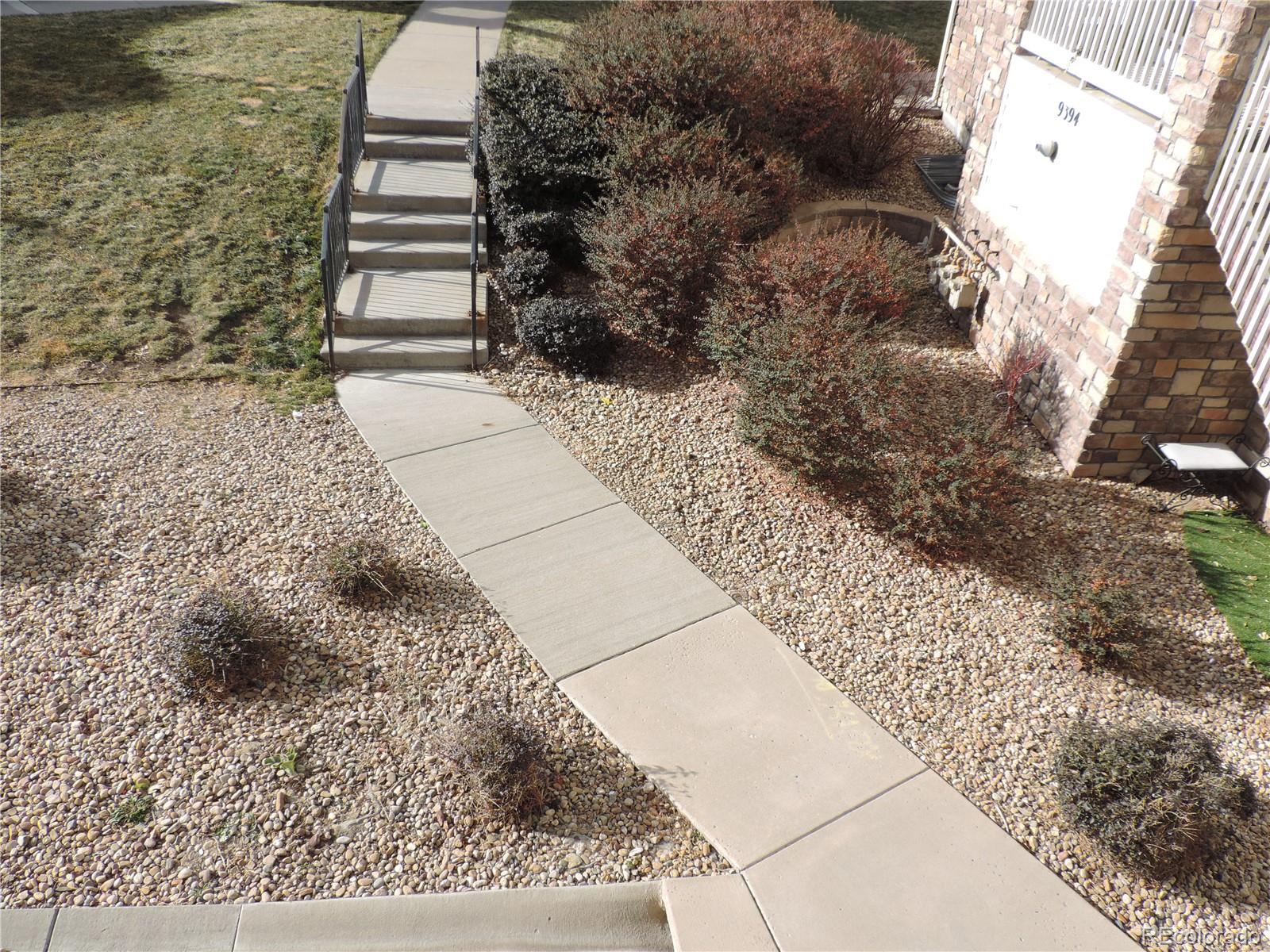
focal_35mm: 28
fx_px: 1027
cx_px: 635
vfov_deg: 49.7
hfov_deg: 63.4
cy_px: 476
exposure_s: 1/500
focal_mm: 4.9
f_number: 3.1
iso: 80
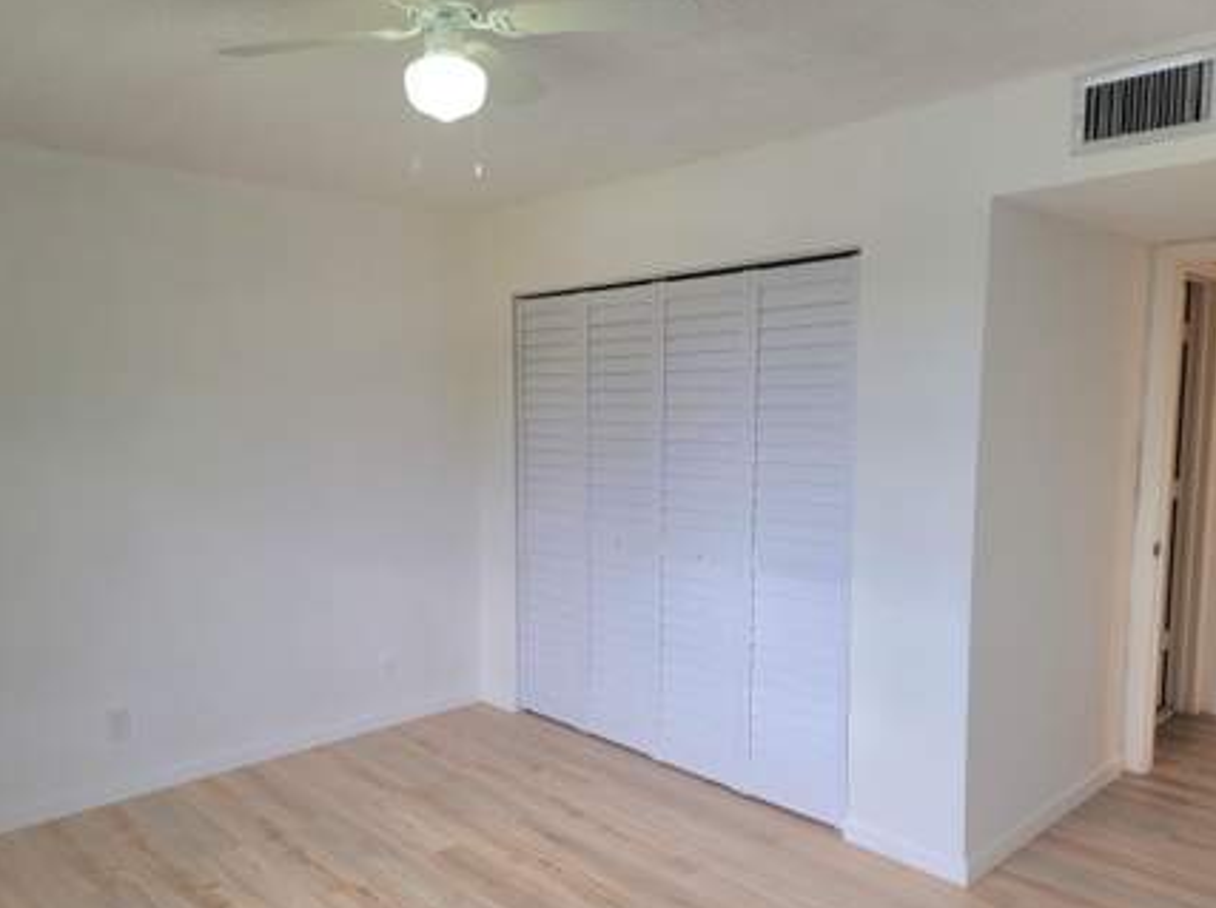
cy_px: 497
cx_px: 538
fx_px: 947
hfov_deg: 65.2
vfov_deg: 51.2
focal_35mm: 27
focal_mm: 6.7
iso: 80
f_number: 1.8
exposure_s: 1/120
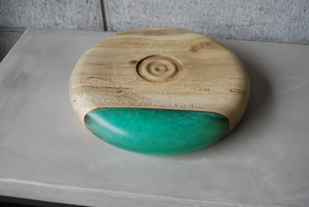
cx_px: 154
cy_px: 104
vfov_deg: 34.3
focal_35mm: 39
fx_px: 335
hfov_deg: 49.5
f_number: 5
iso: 200
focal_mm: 26
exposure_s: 1/100
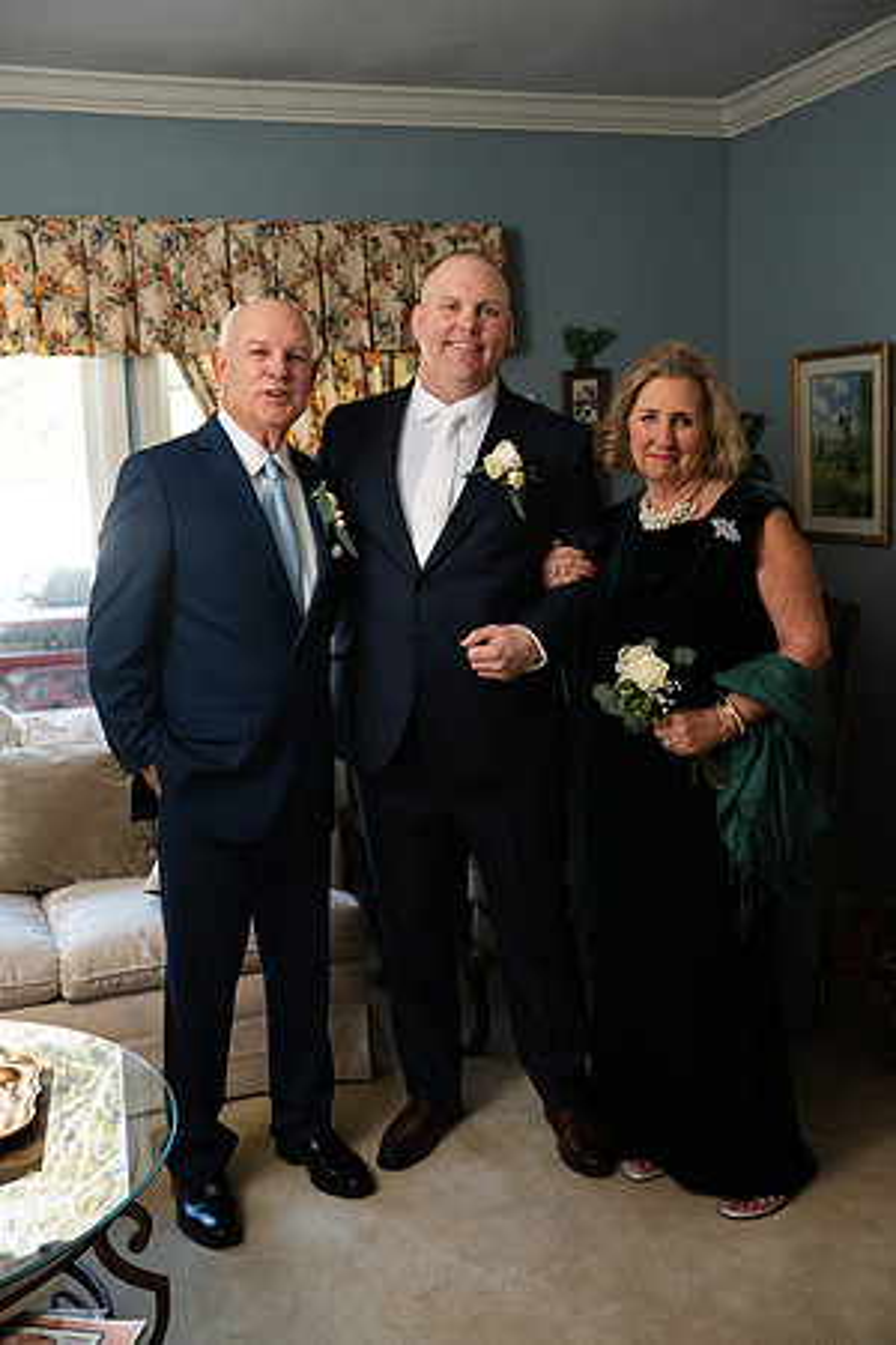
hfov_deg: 35.9
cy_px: 672
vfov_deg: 51.9
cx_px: 448
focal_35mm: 37
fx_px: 1381
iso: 800
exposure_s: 1/200
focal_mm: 37
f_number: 4
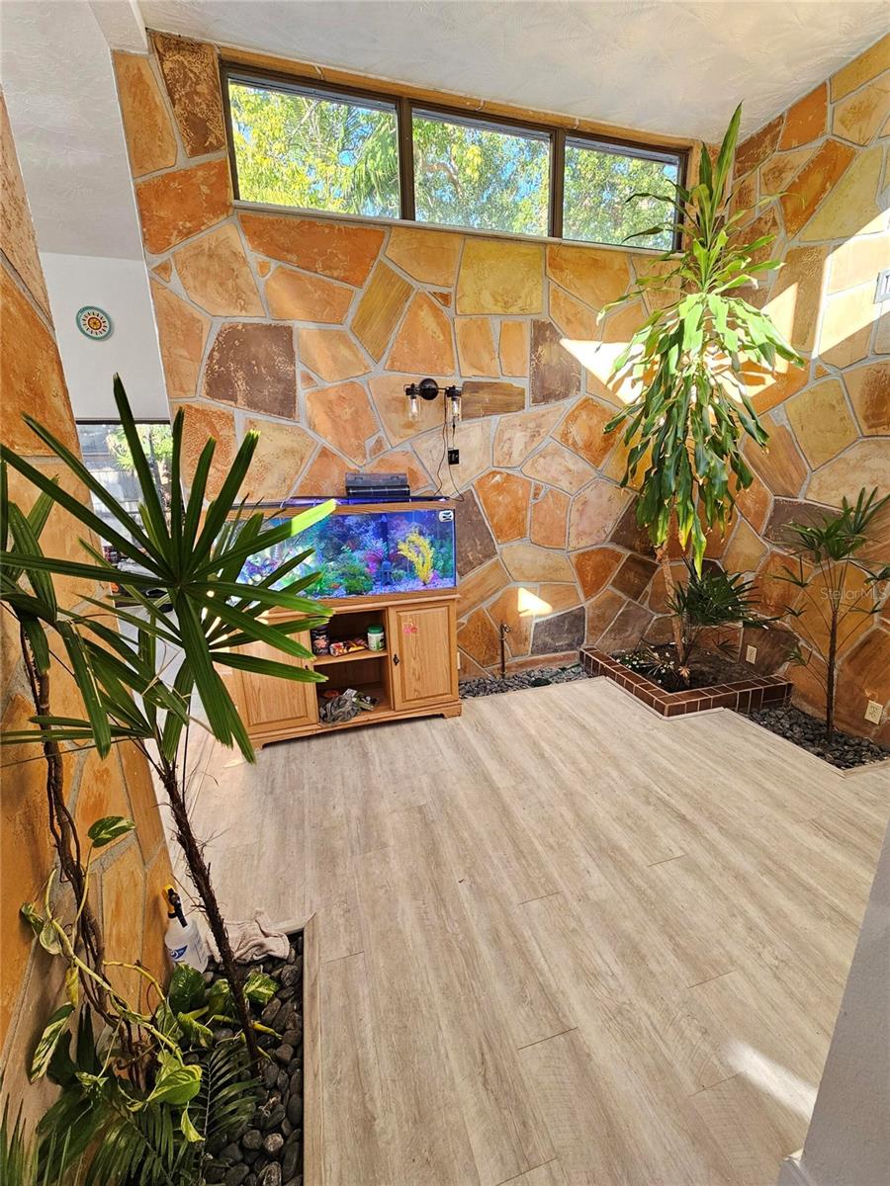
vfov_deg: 106.2
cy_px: 593
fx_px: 446
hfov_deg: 89.9
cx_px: 445
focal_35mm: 13
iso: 64
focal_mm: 2.2
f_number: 2.2
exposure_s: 1/50
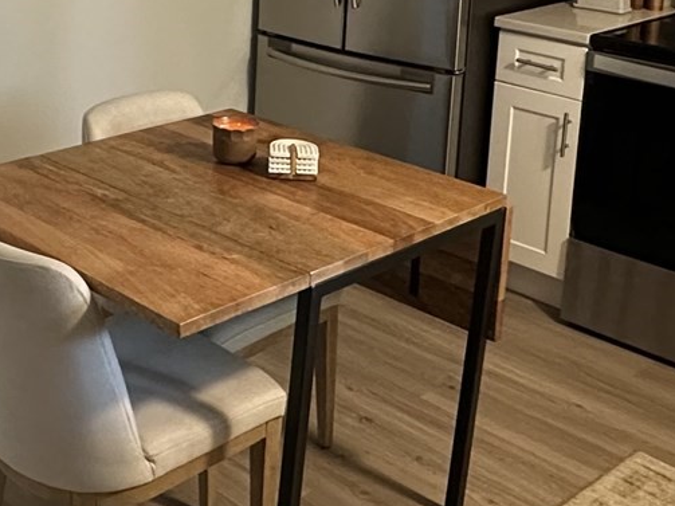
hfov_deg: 32.9
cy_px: 24
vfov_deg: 24.7
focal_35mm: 57
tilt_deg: -12.3
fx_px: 1111
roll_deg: -1.0
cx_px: 146
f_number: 2.2
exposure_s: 1/60
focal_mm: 2.22
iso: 640
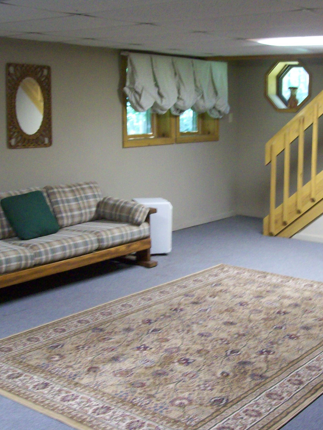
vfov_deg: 38.9
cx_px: 215
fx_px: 610
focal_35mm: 49
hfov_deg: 29.5
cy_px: 216
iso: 193
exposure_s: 1/8
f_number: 2.7
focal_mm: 6
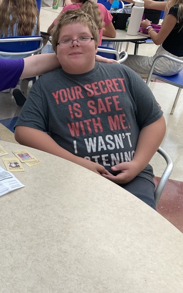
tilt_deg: -29.5
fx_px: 367
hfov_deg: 25.2
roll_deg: -1.6
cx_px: -37
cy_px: 129
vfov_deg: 43.4
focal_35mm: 46
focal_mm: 3.99
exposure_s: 1/60
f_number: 1.8
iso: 64
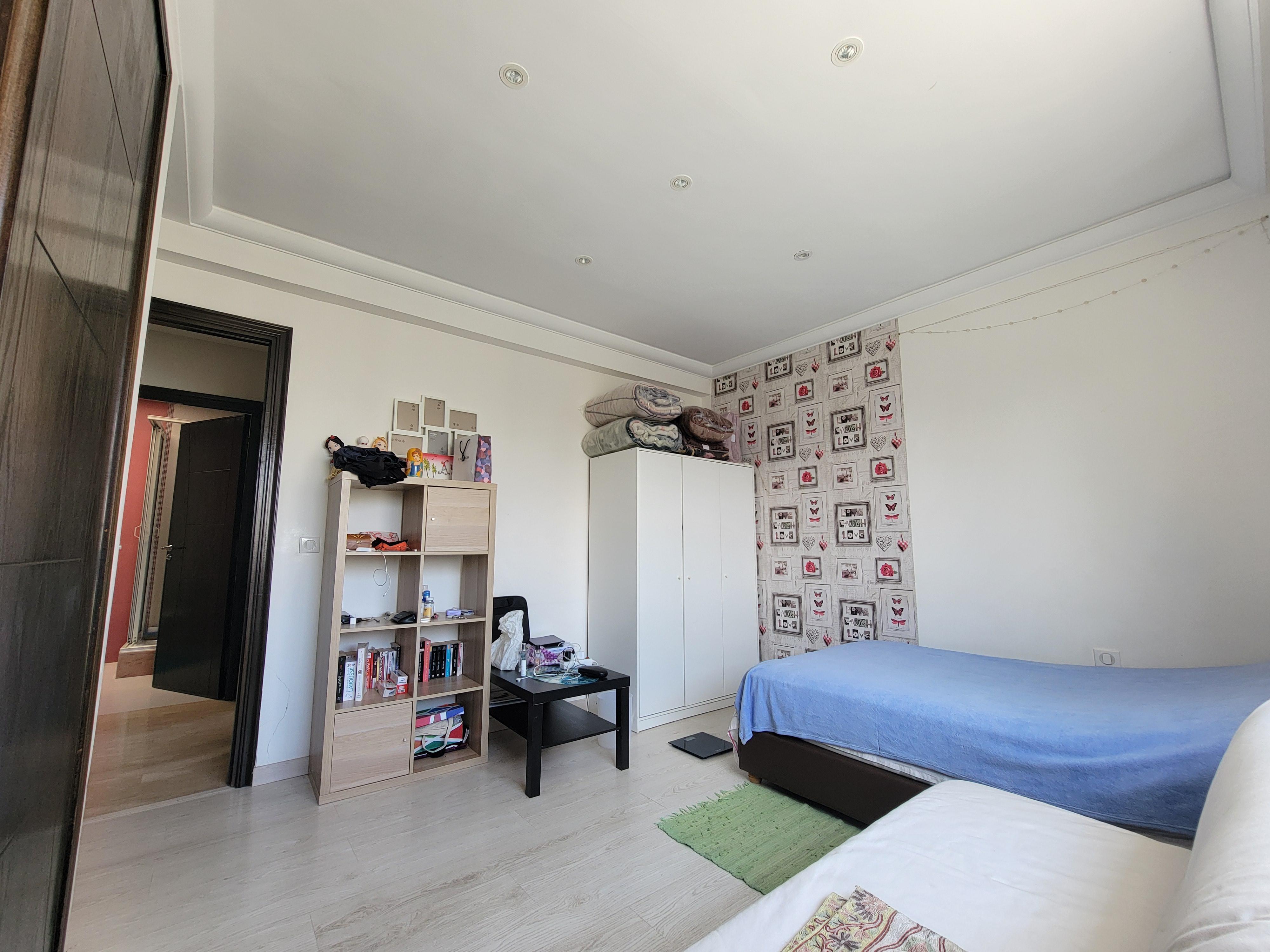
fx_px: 477
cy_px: 476
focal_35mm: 13
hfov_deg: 106.2
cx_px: 635
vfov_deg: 89.9
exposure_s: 1/120
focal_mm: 2.2
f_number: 2.2
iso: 80
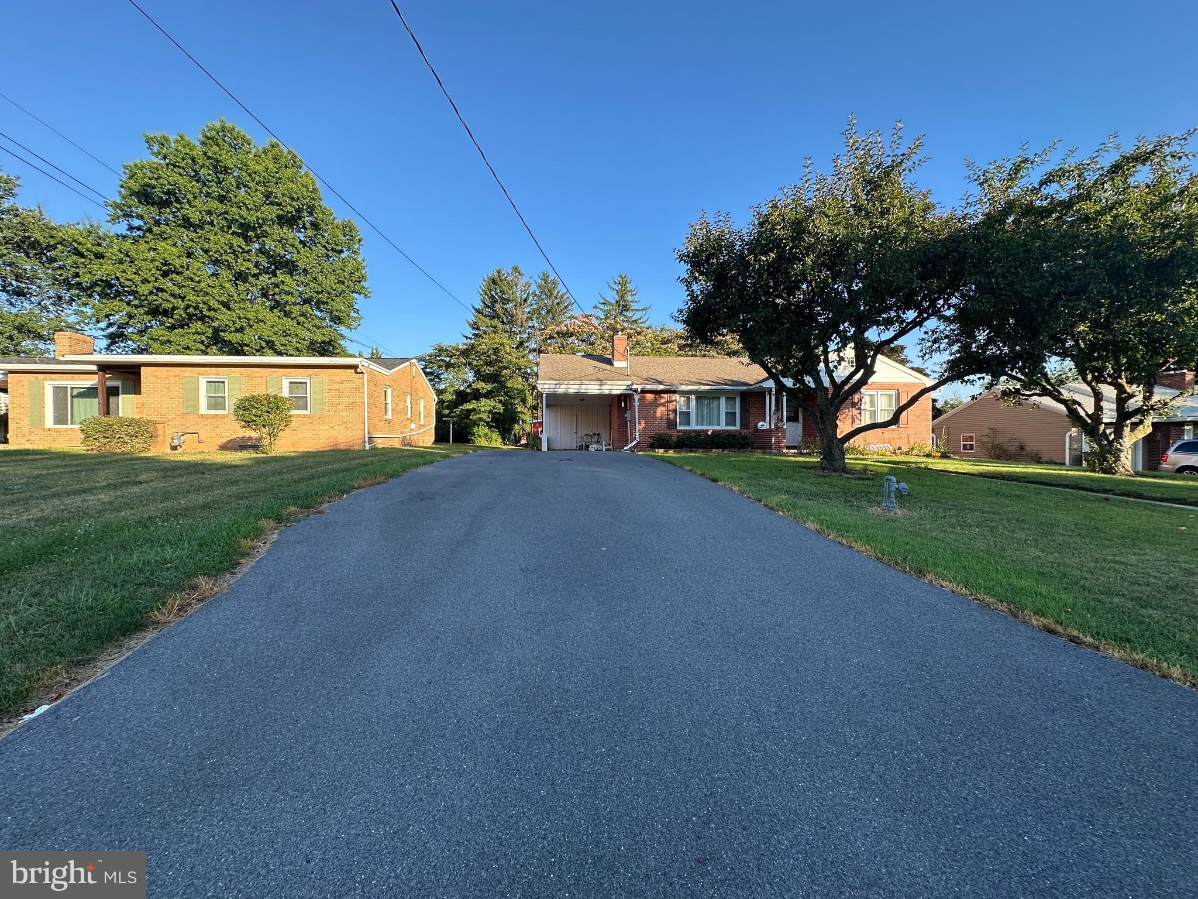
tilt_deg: +0.1
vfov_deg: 85.7
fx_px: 485
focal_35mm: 14
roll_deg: +0.3
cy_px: 450
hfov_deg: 102.1
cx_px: 599
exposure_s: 1/460
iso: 40
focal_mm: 2.22
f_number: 2.2
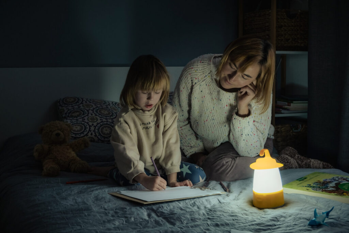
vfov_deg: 29.9
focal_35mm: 45
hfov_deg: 43.6
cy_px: 116
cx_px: 174
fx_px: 436
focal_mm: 30.2
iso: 800
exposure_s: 1/105
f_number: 4.5
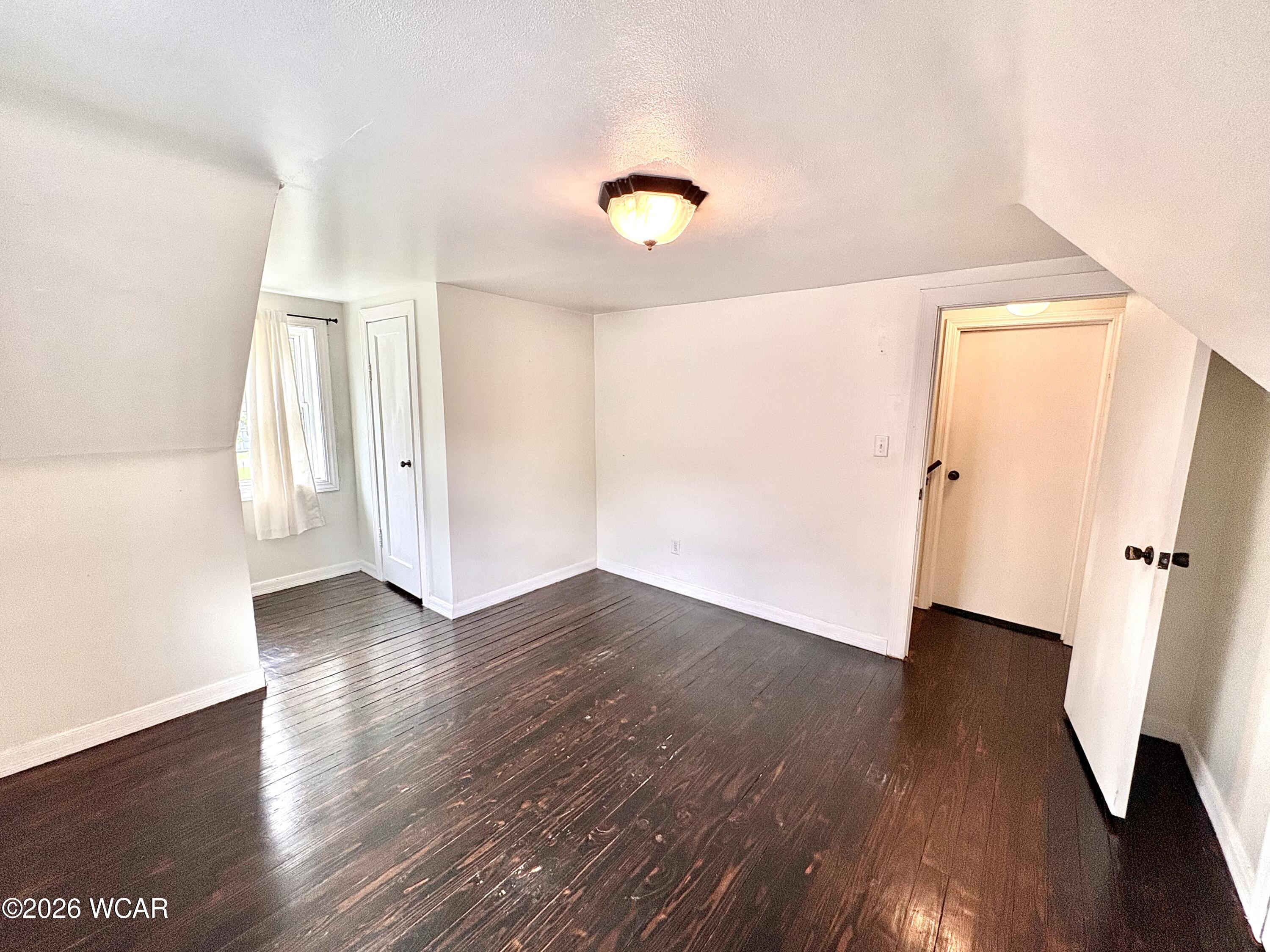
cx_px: 635
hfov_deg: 102.1
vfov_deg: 85.7
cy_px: 476
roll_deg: -1.0
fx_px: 514
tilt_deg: -8.5
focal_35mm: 14
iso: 200
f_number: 2.2
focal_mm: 2.22
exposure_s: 1/120
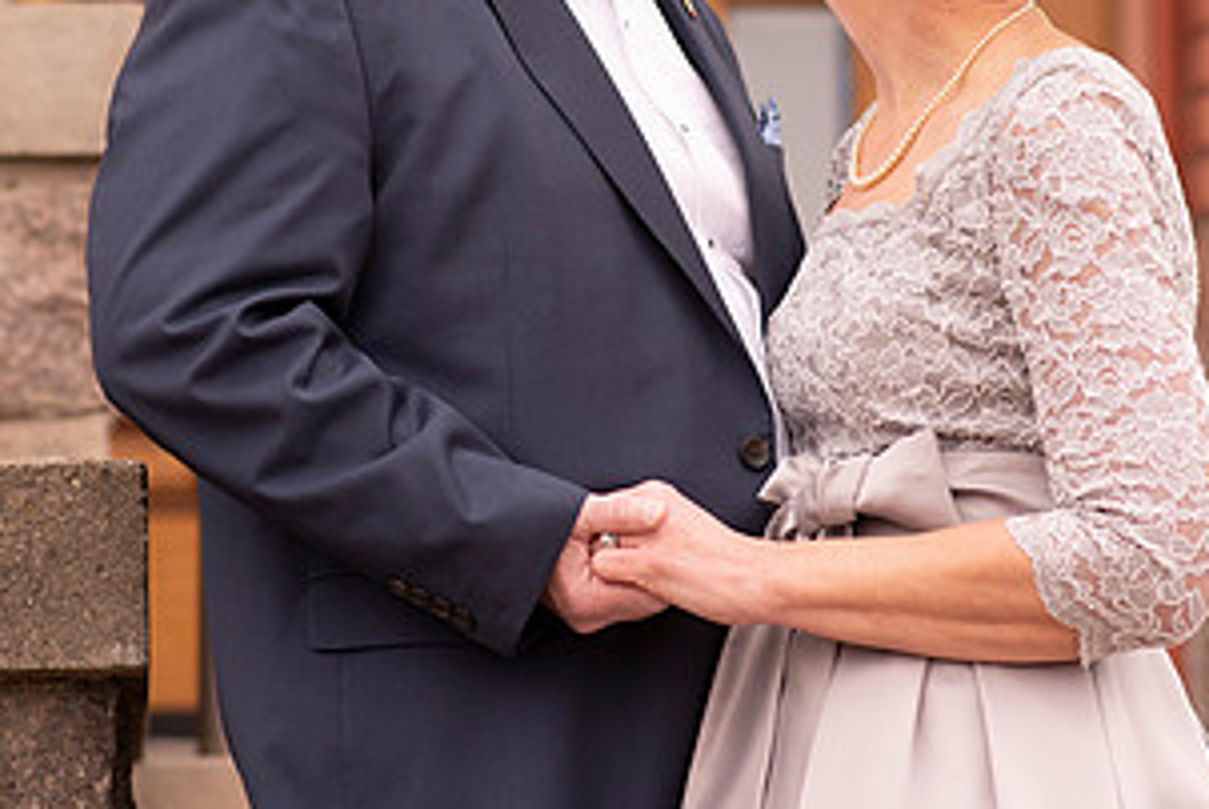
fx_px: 5815
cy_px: 118
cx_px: 596
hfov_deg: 11.9
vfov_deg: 7.9
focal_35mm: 173
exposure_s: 1/125
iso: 100
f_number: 2.5
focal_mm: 85
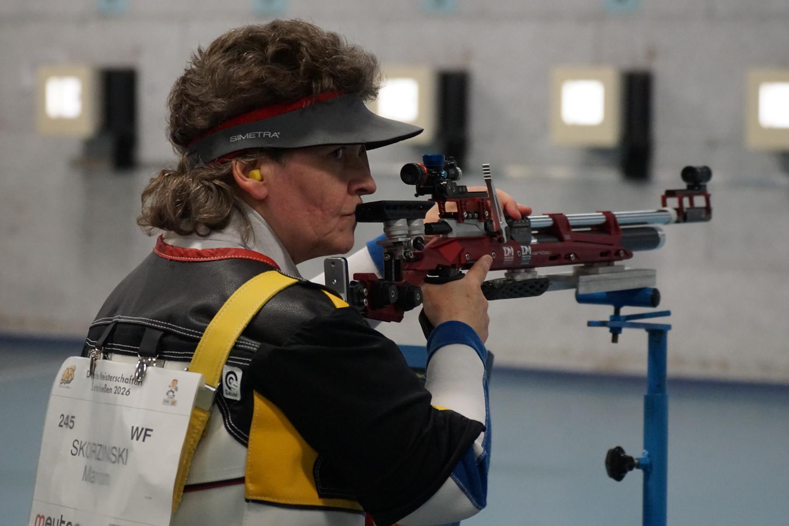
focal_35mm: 120
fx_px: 2630
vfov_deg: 11.4
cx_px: 394
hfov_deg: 17.1
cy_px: 263
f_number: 4
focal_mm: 80
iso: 2500
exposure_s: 1/160
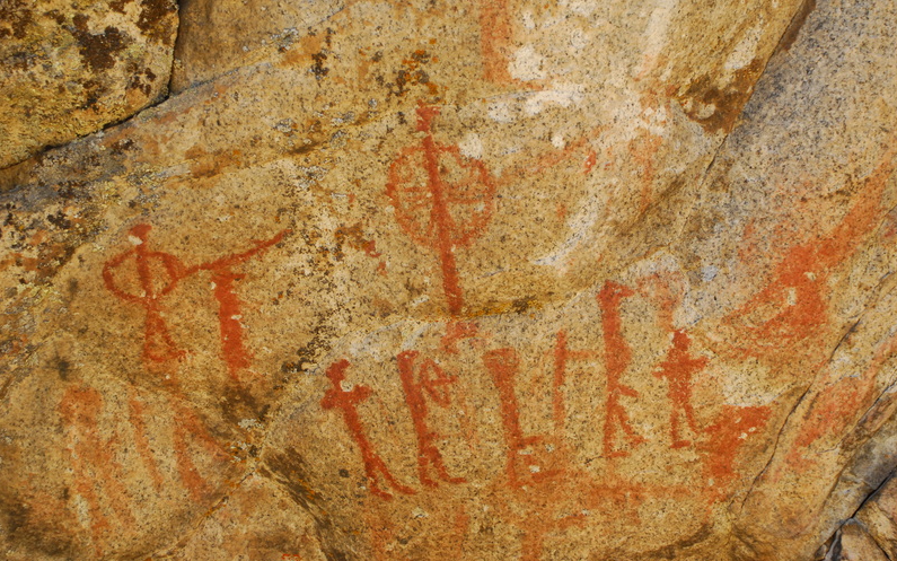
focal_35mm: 77
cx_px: 449
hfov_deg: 26.8
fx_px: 1882
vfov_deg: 16.9
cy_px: 265
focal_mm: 50
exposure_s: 1/125
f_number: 4.8
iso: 160
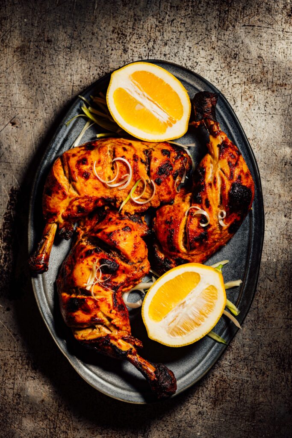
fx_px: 1216
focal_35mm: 100
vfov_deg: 20.4
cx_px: 146
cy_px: 219
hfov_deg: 13.7
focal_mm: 100
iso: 200
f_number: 4
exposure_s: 1/25
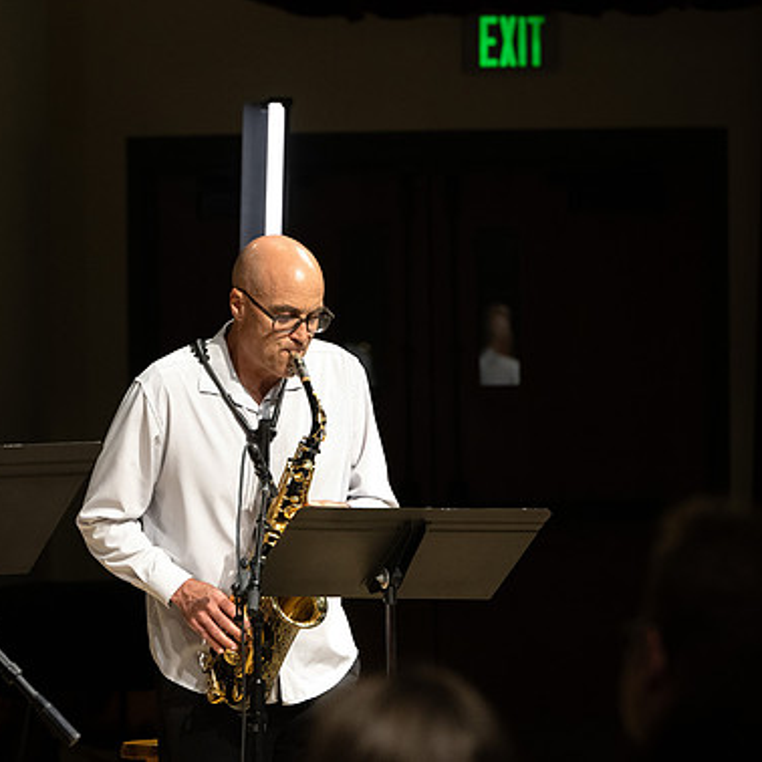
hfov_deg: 7.1
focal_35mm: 245
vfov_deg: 7.1
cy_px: 404
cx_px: 294
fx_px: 6102
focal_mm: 180
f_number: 5.6
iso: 2000
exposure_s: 1/160
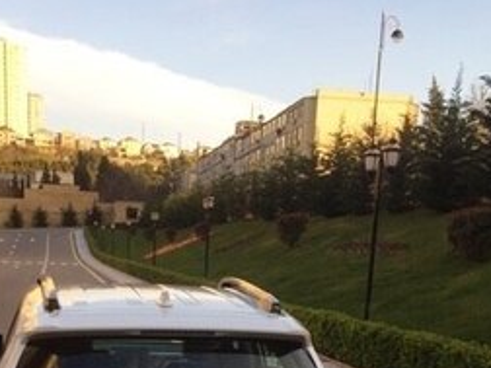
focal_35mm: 57
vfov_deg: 23.4
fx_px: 808
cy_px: 444
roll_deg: -1.7
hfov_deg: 33.7
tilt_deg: -12.2
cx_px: 207
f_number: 2.2
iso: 32
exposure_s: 1/338
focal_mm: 4.15
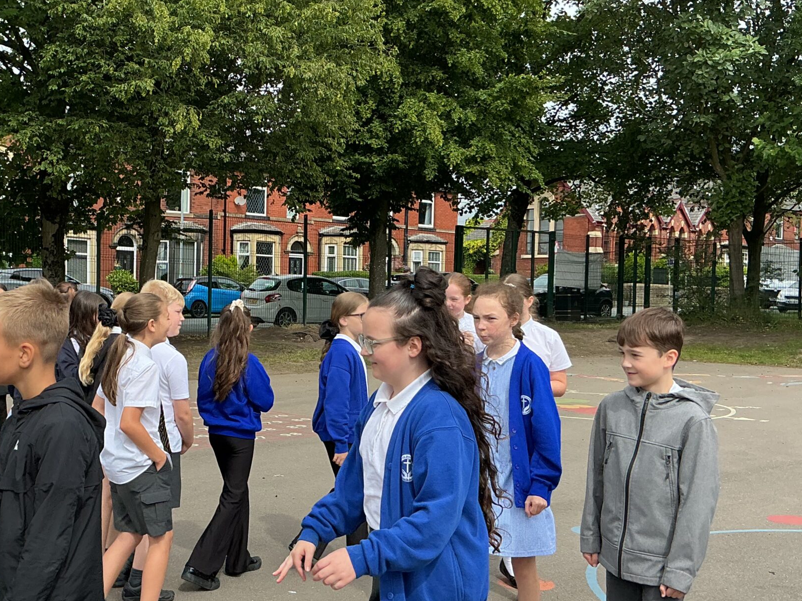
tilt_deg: -1.1
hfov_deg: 40.8
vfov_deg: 31.5
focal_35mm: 46
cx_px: 281
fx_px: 1066
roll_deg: -0.6
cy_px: 326
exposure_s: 1/898
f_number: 1.8
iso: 25
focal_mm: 3
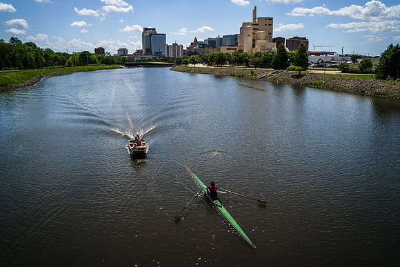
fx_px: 287
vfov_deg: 49.9
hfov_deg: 69.8
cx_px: 200
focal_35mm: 26
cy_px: 134
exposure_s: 1/3200
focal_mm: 25.4
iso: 200
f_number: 4
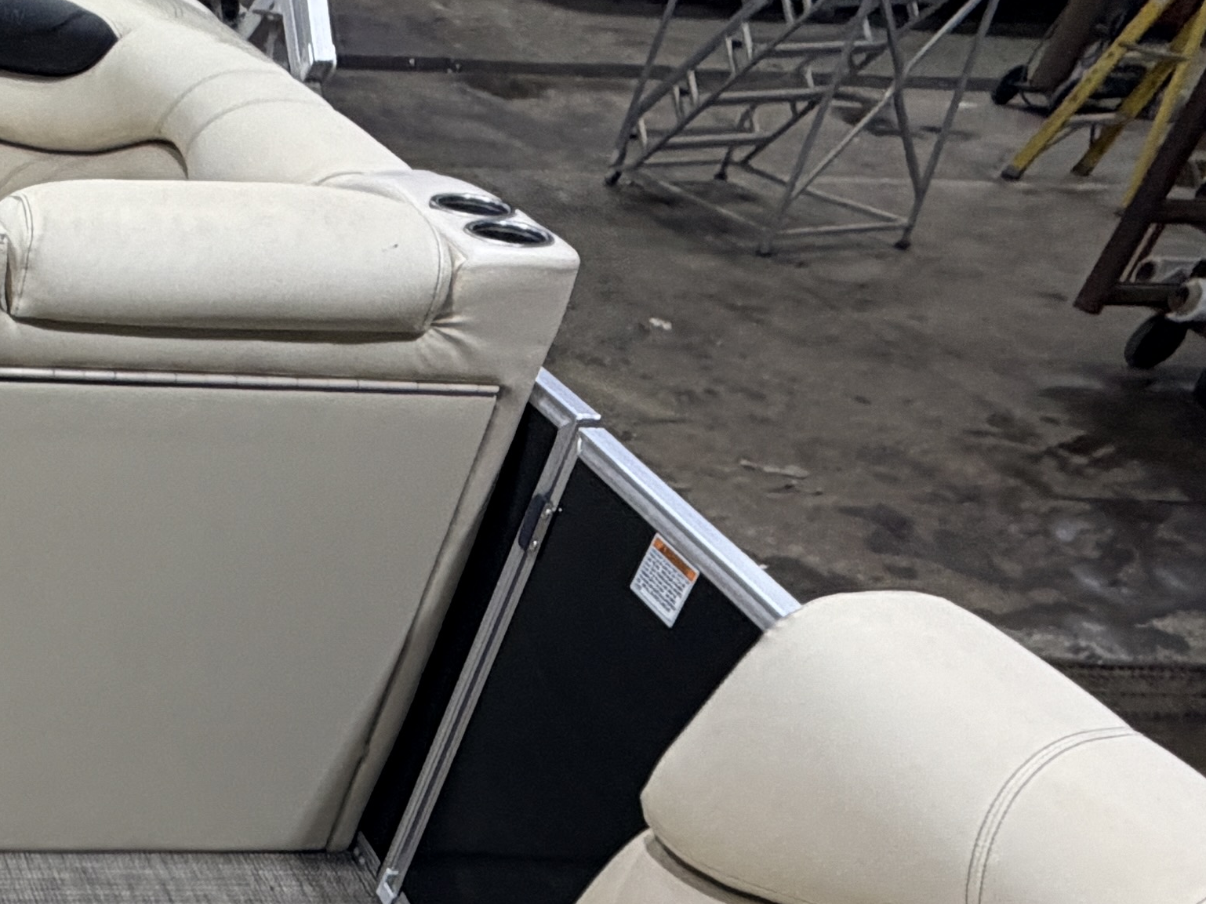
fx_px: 1811
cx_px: -410
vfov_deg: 24.4
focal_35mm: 52
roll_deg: -2.4
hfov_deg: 29.0
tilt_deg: -43.4
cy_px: 1181
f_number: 2.2
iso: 125
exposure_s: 1/120
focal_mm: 2.22
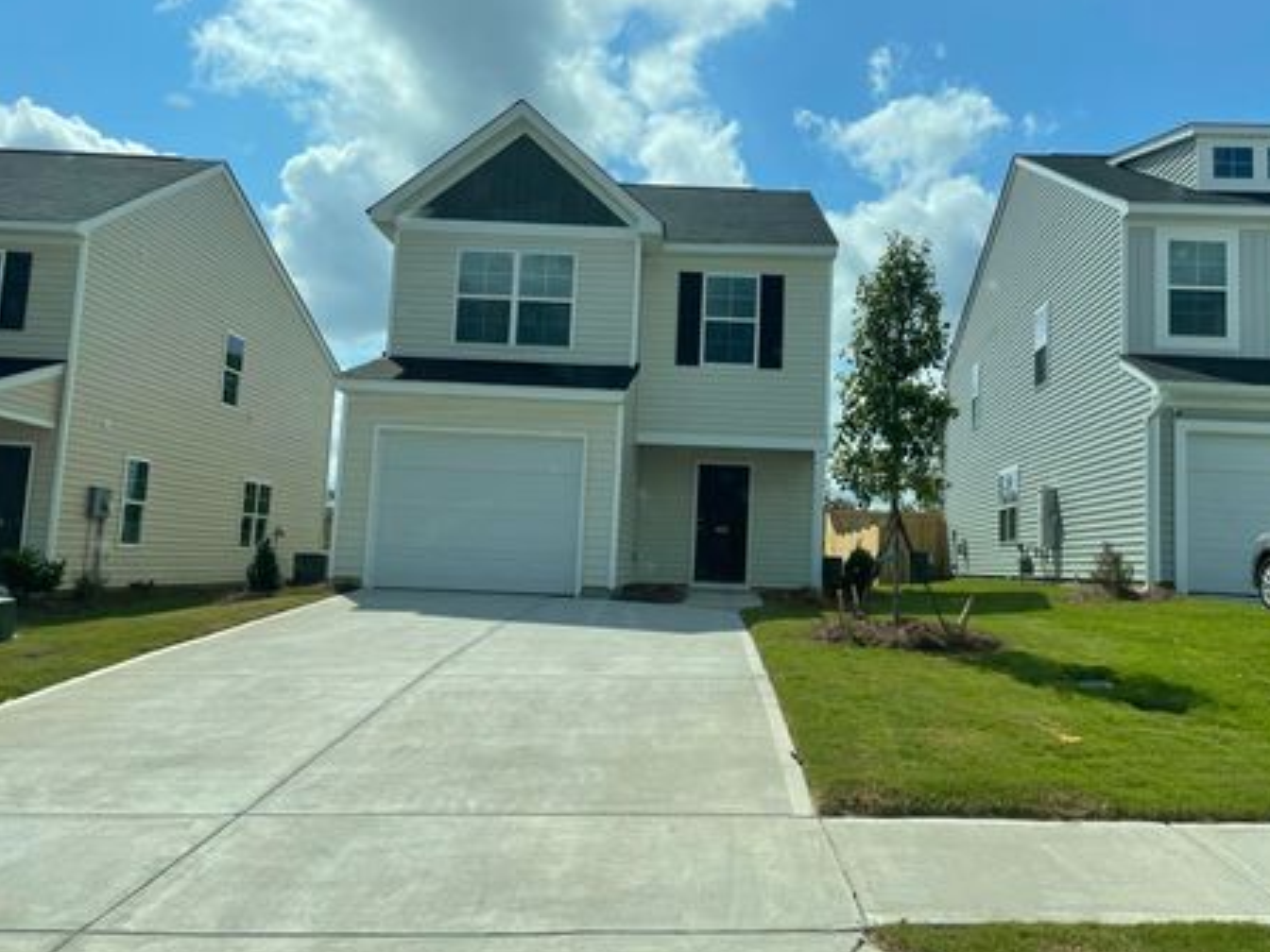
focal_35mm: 29
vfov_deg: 48.2
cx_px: 703
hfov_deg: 61.5
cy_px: 460
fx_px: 1064
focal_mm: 4.2
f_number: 1.6
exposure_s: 1/6135
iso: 32
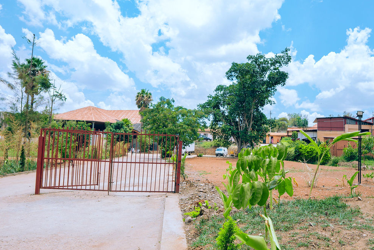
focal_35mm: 26
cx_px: 218
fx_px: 270
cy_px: 141
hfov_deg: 68.9
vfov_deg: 49.4
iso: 200
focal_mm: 16
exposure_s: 1/1600
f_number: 2.8
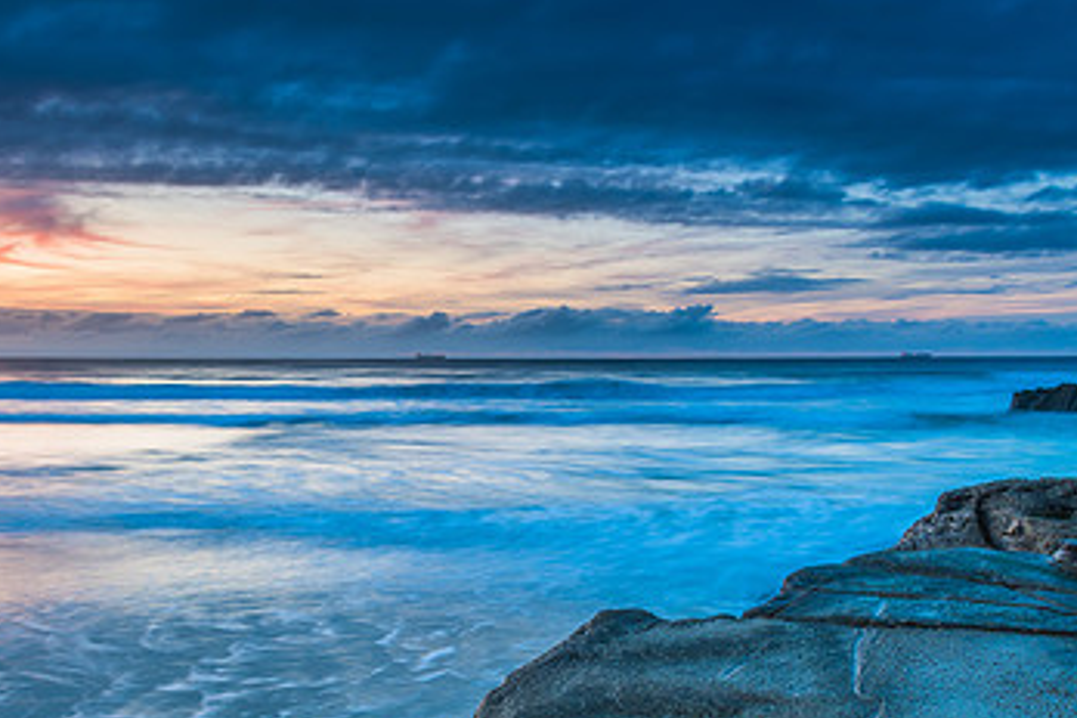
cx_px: 402
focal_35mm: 40
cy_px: 472
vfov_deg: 33.1
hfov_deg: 48.0
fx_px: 1197
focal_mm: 24
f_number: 8
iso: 100
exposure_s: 3
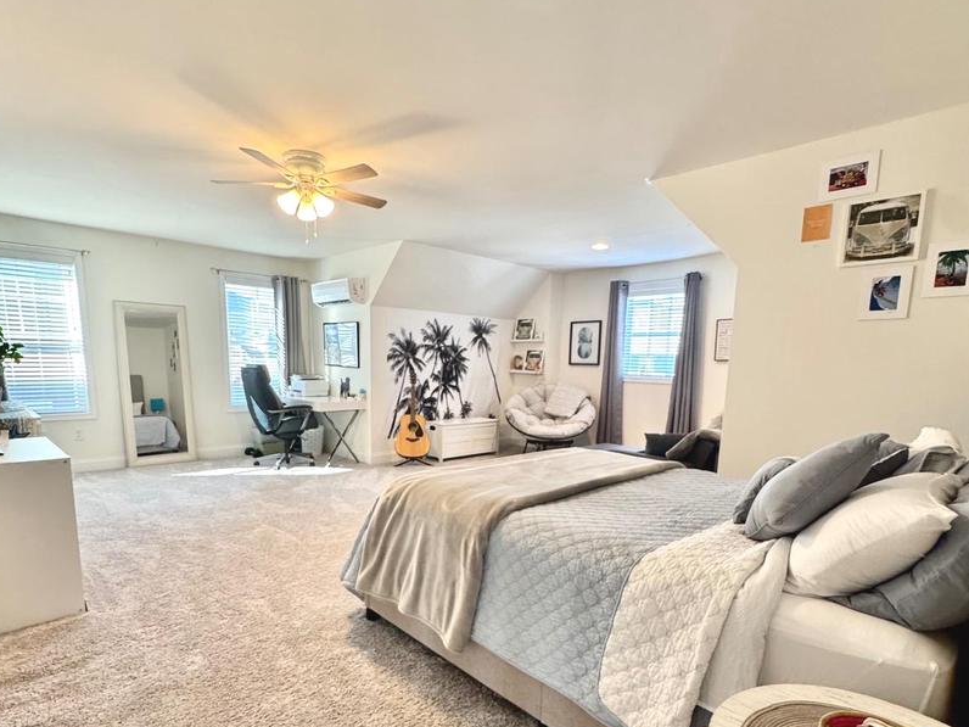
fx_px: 532
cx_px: 477
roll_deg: -1.6
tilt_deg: -10.2
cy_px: 448
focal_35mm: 19
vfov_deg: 67.8
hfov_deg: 84.7
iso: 320
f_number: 2.2
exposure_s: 1/60
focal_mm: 2.22
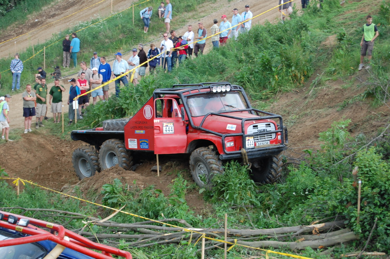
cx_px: 195
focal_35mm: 82
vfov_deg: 16.5
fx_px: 893
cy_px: 130
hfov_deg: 24.6
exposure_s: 1/80
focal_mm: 55
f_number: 5.6
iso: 400
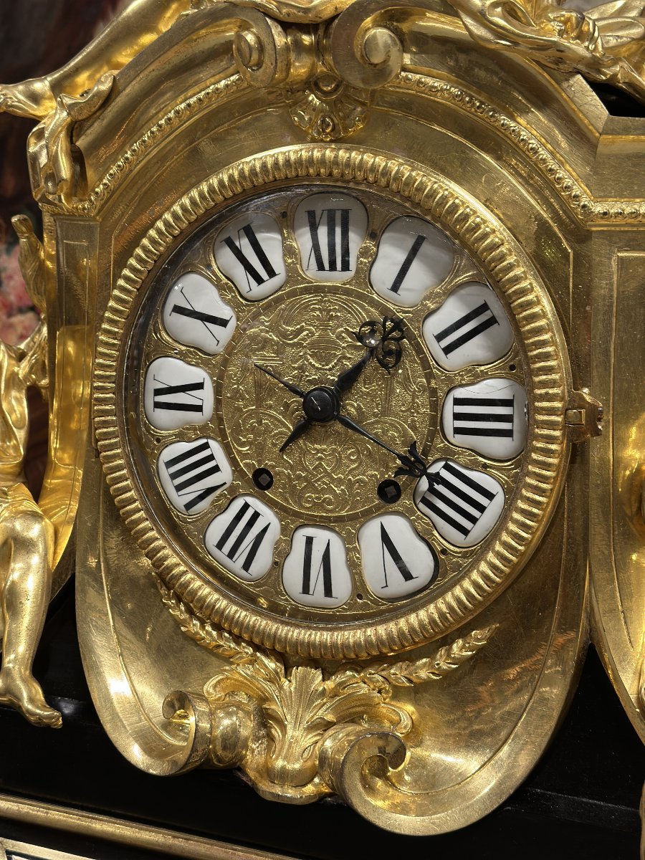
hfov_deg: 30.3
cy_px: 430
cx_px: 322
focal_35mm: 48
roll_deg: -1.7
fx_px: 1193
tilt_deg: -9.4
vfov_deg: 39.7
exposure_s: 1/50
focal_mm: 6.86
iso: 100
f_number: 1.78
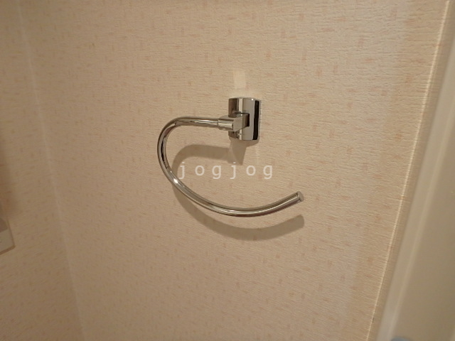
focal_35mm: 21
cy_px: 170
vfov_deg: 63.4
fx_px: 276
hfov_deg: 79.0
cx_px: 228
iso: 320
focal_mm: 3.7
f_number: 3.5
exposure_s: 1/30
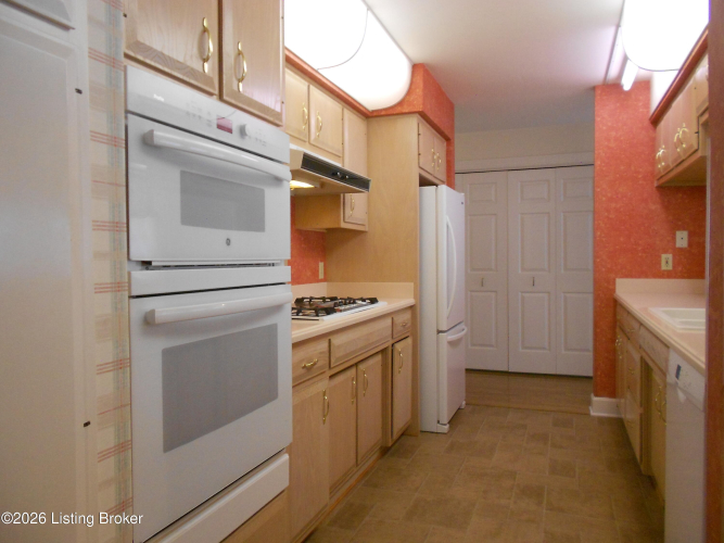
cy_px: 272
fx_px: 544
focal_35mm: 26
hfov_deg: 67.3
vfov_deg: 53.0
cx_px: 362
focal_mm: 4.6
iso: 320
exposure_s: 1/30
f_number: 3.2
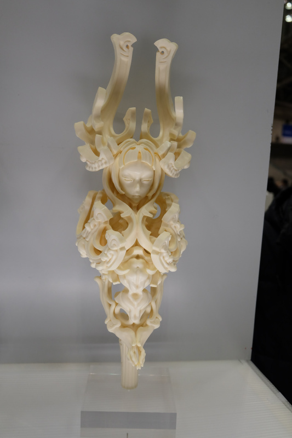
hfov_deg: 40.0
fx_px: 402
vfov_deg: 57.2
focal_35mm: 33
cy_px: 219
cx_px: 146
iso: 800
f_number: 4
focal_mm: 22.2
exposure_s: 1/125
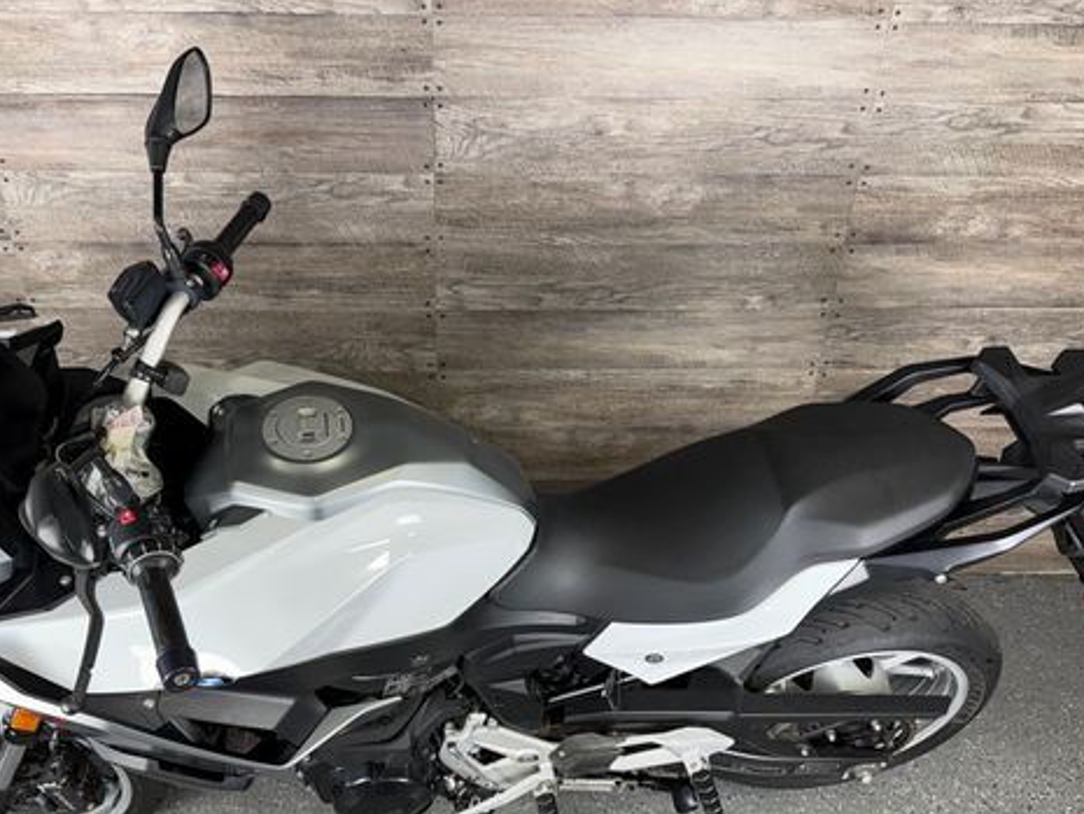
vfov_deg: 42.6
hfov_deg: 55.2
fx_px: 1034
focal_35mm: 33
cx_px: 483
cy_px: 518
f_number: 1.78
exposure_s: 1/27
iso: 64
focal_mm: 6.76
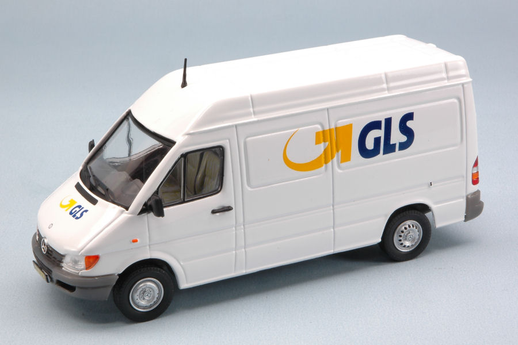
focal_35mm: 93
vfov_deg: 14.7
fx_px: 1338
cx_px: 259
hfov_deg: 21.9
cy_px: 172
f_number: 29
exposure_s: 1.3
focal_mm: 62
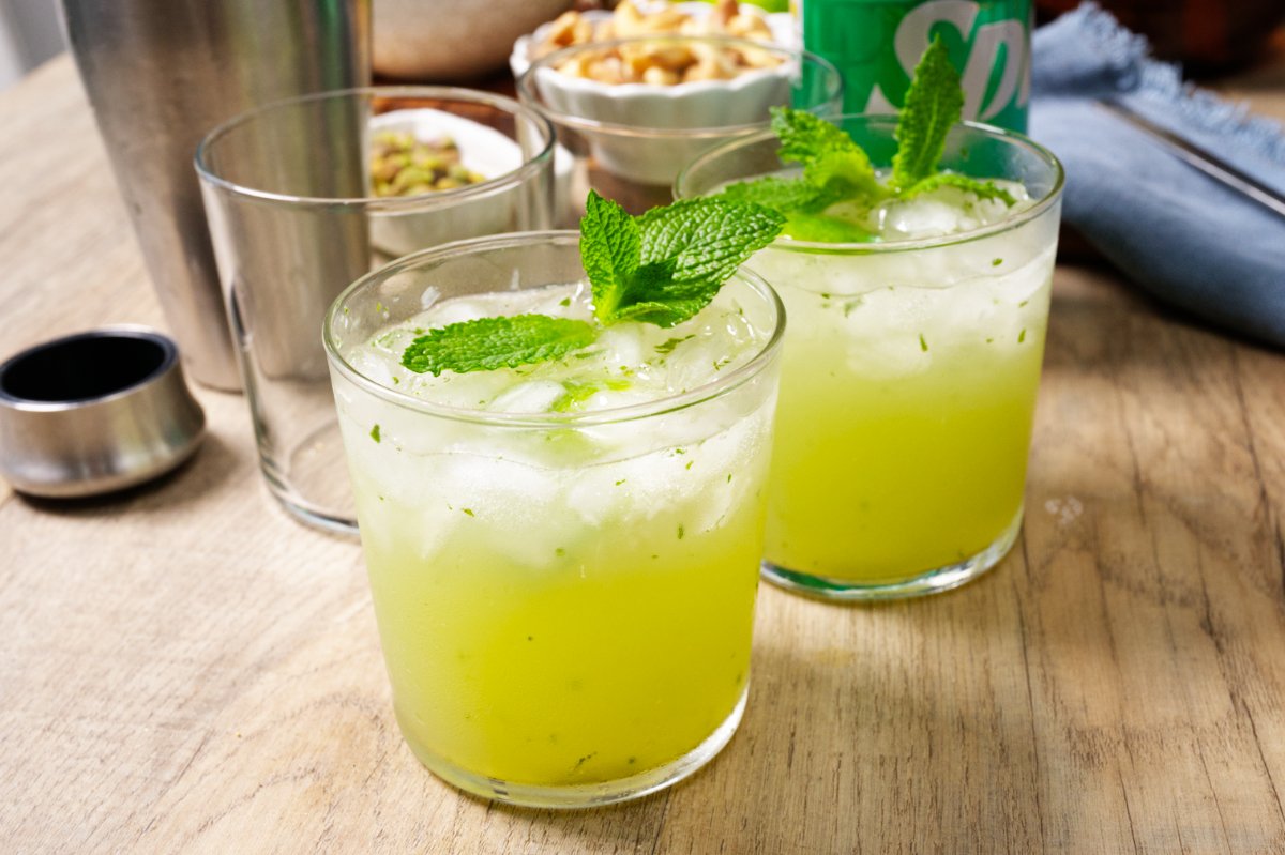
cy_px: 428
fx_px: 1748
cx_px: 642
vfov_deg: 27.5
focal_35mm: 49
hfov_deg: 40.4
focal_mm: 49
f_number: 11
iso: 1000
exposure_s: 1/400
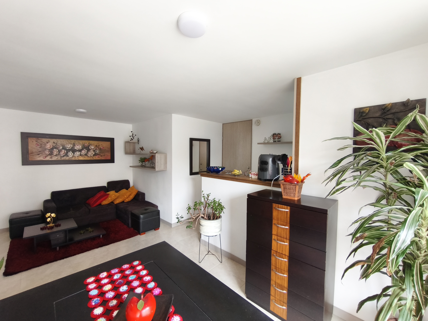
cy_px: 160
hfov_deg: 98.2
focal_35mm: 15
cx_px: 214
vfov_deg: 81.7
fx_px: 185
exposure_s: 1/30
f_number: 2.2
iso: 160
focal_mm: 1.91
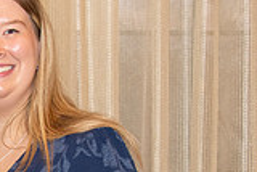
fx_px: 1036
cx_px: -100
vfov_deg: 9.3
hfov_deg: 13.5
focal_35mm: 145
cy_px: 218
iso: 2000
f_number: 5.6
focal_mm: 40
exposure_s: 1/60
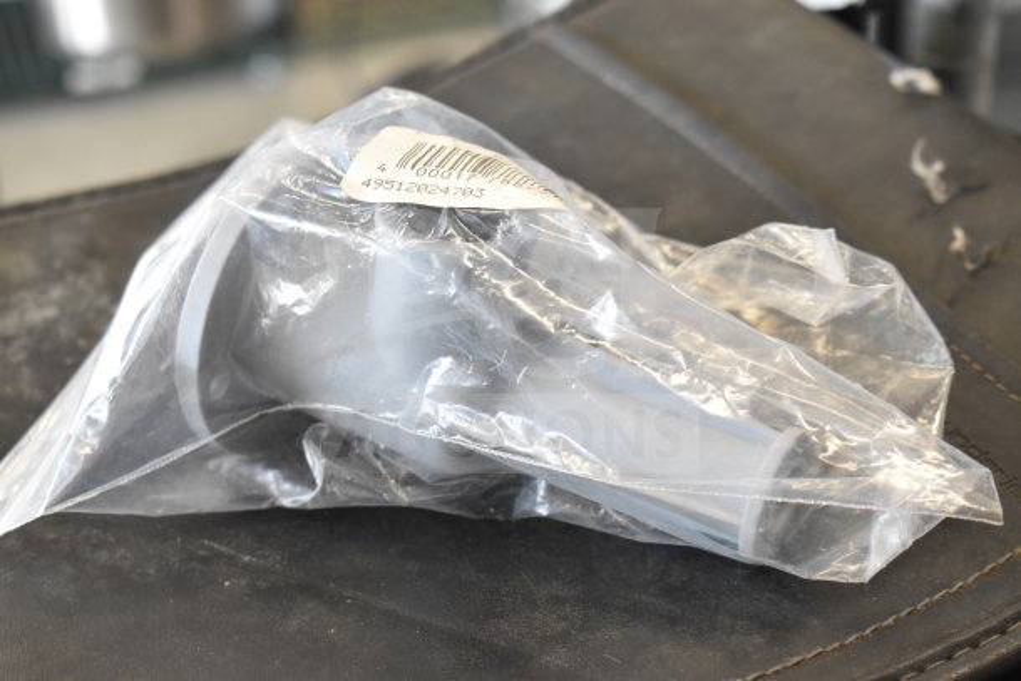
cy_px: 340
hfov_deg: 29.2
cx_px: 510
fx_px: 1957
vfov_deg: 19.7
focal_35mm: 69
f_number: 5.3
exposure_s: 1/80
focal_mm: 46
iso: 1800
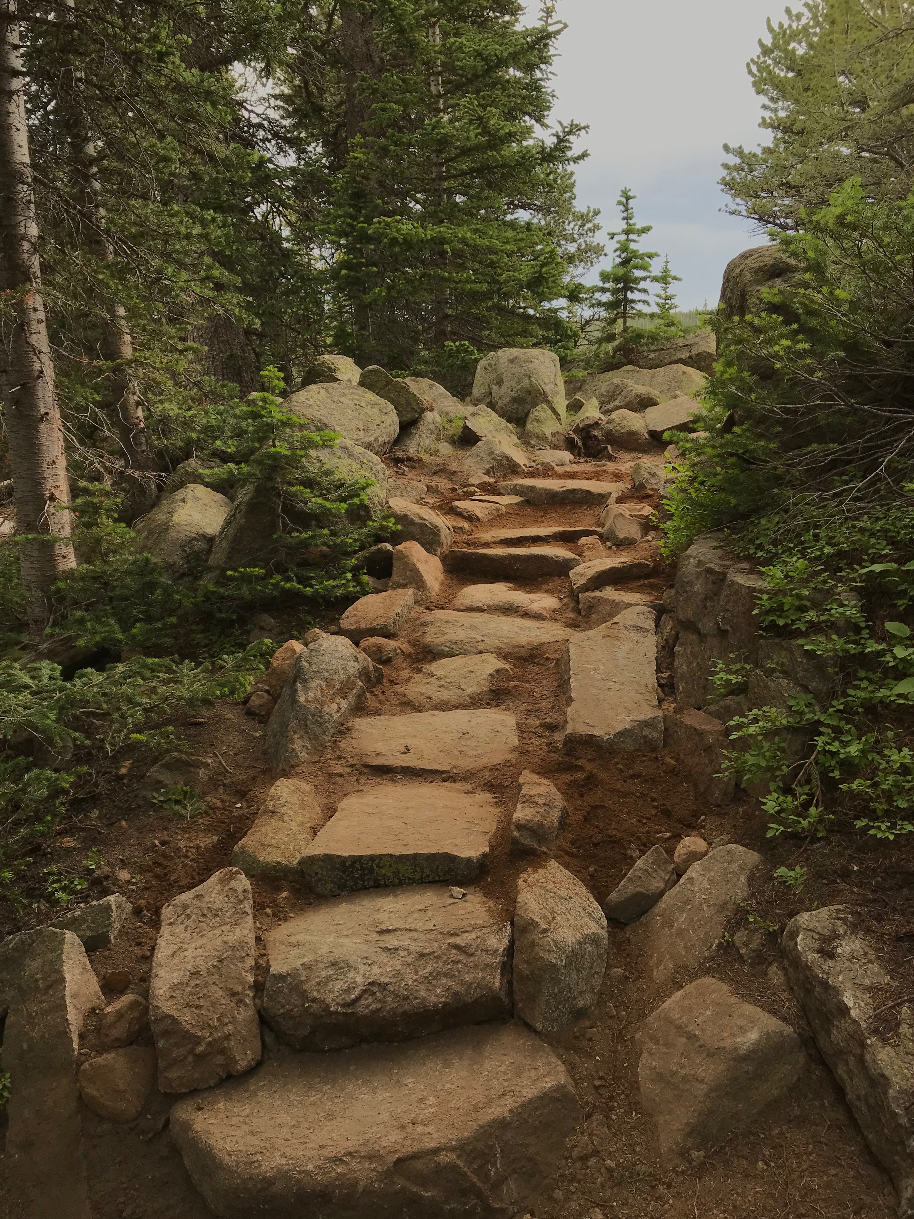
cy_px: 614
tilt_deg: -7.9
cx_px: 459
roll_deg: +3.2
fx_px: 1021
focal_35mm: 29
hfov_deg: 48.2
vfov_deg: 61.7
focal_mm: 3.99
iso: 20
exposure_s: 1/245
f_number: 1.8
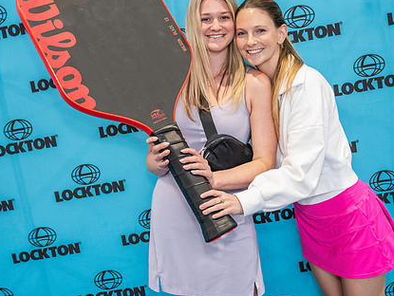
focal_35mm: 47
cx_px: 181
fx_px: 535
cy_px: 119
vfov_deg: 30.8
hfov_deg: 40.4
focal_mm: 35
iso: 3200
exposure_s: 1/200
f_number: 4
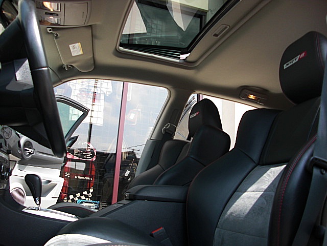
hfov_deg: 51.4
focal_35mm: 36
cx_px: 164
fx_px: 340
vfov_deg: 39.7
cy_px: 123
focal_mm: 6.3
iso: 50
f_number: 2.8
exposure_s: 1/200
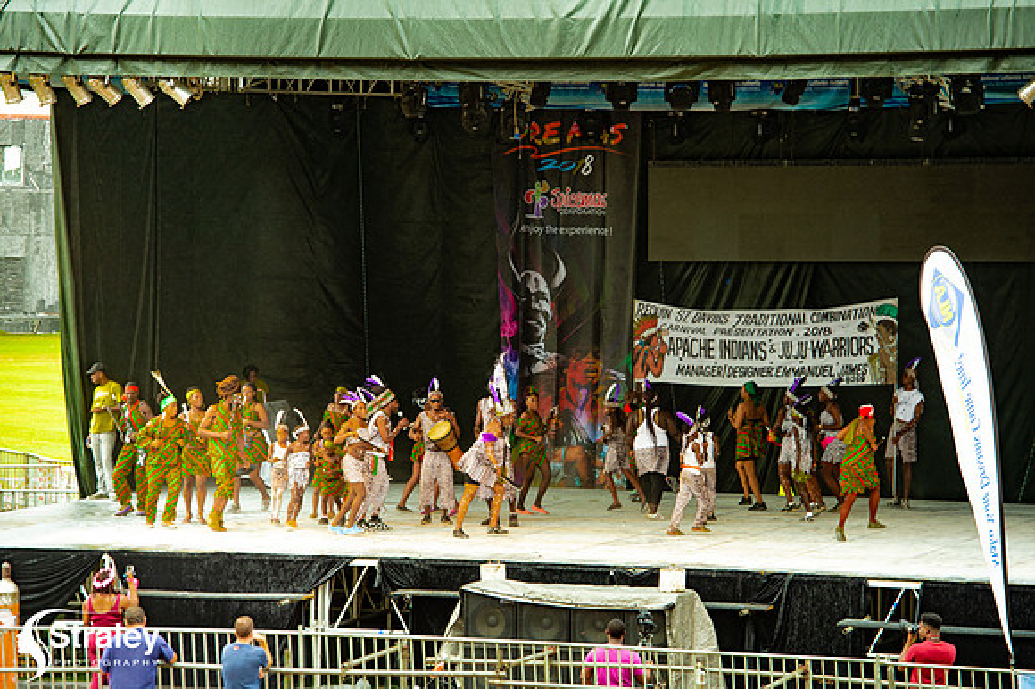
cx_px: 518
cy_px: 344
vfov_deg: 8.1
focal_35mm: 170
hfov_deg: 12.1
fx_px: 4885
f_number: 5
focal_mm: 170
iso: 500
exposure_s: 1/160
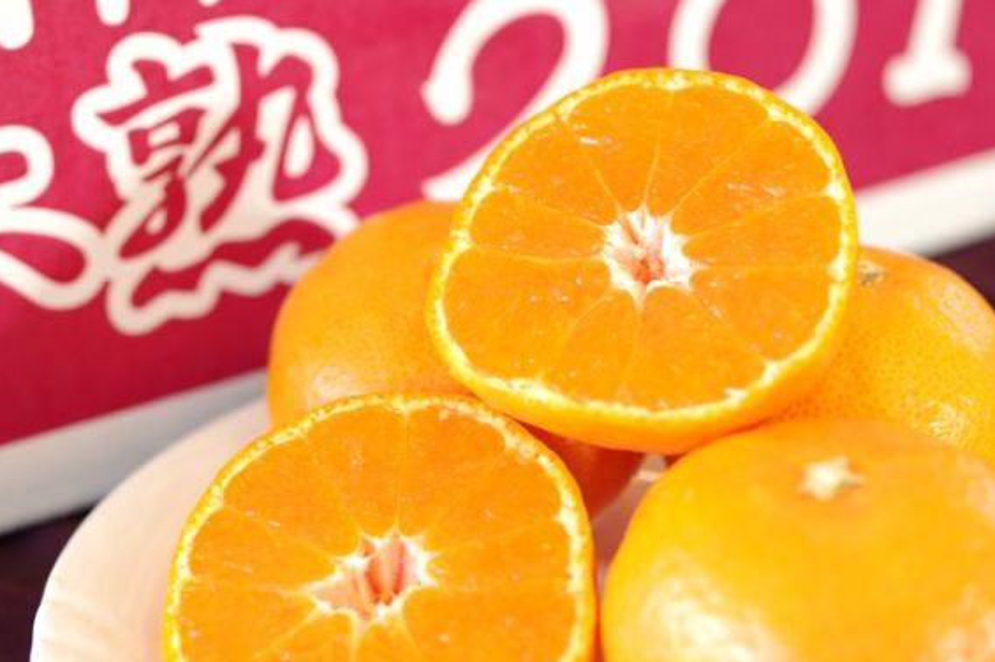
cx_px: 505
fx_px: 2348
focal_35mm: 85
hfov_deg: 23.9
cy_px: 291
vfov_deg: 16.0
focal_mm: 50
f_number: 4
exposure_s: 1/100
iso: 400
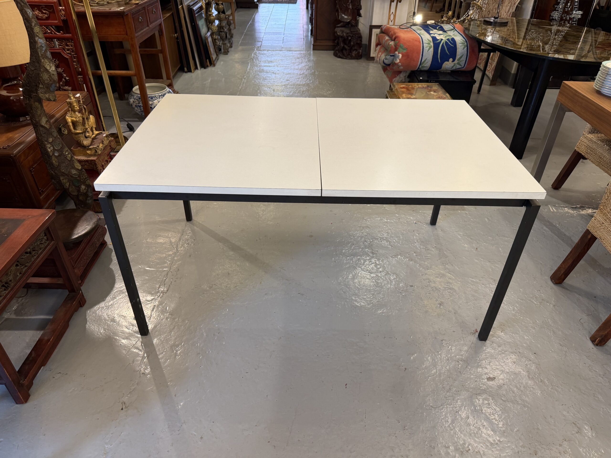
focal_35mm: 24
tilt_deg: -35.2
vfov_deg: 56.8
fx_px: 424
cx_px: 306
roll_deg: -1.2
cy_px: 229
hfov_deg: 71.6
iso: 125
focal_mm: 6.76
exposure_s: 1/50
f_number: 1.78
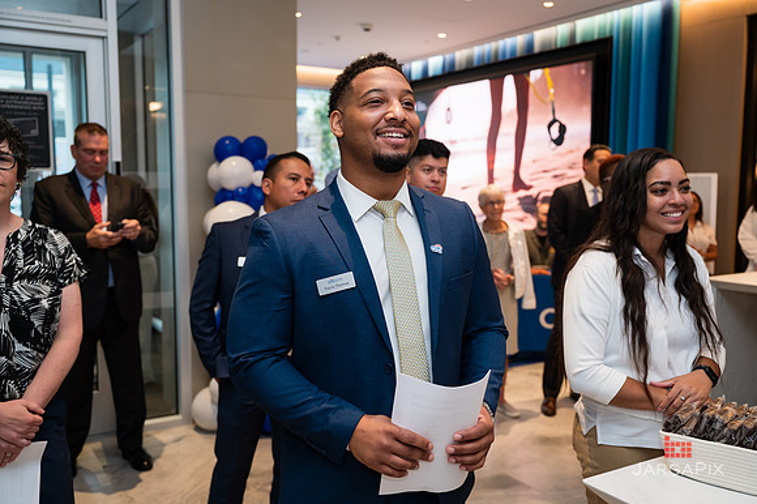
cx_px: 378
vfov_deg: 39.4
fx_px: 704
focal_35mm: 34
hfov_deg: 56.5
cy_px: 252
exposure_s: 1/160
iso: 400
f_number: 3.2
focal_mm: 33
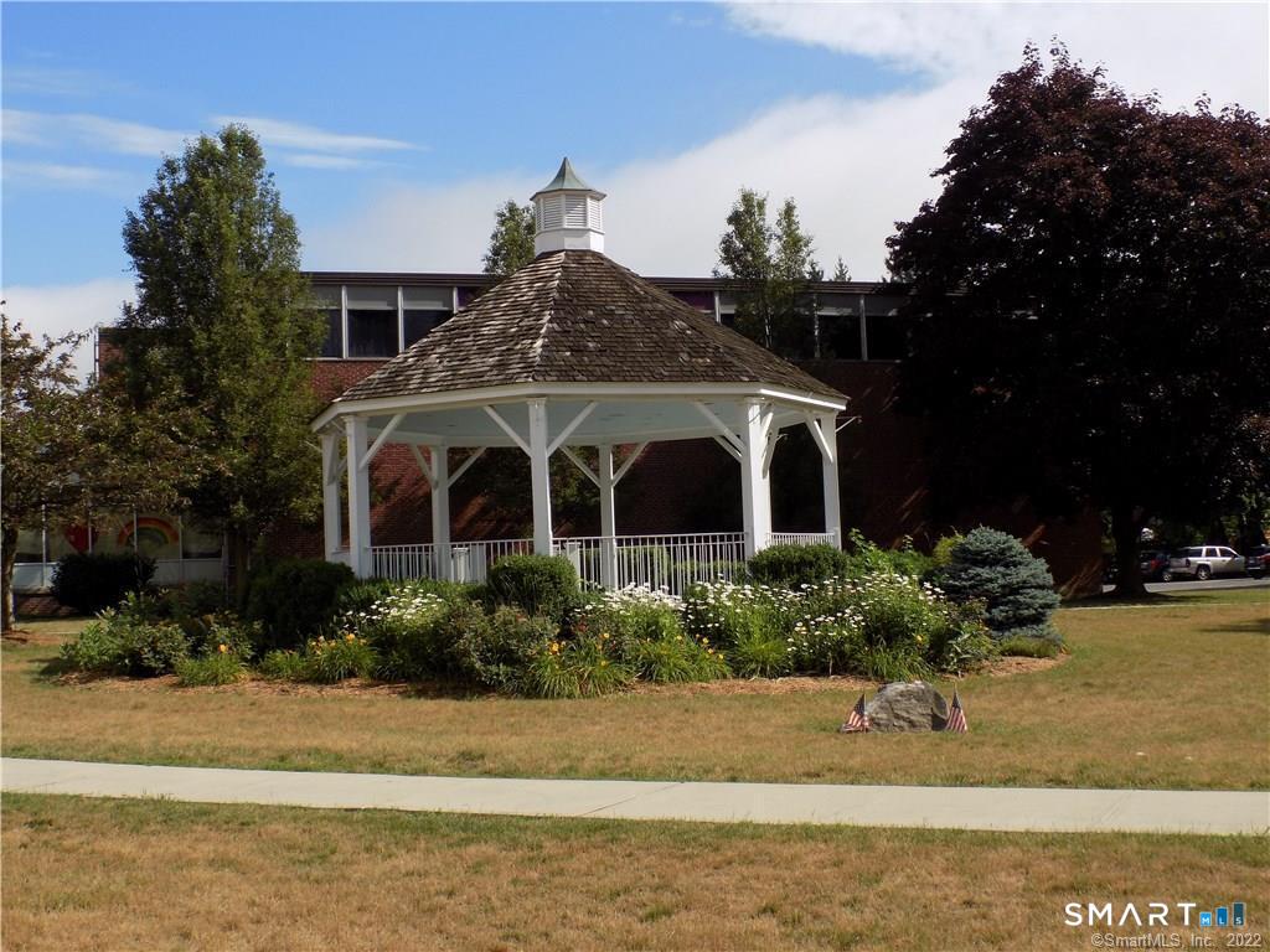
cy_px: 476
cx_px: 635
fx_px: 1688
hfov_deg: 41.2
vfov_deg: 31.5
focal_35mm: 46
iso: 80
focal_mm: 8.1
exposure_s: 1/800
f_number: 3.7
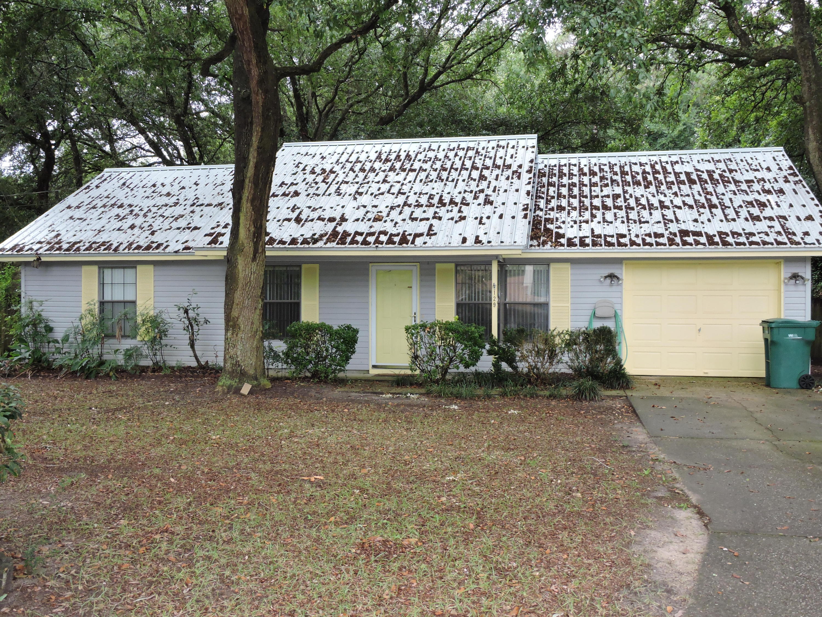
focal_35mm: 33
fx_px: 784
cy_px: 308
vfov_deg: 42.9
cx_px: 411
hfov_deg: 55.4
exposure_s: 1/320
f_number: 3.6
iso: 320
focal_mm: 5.9
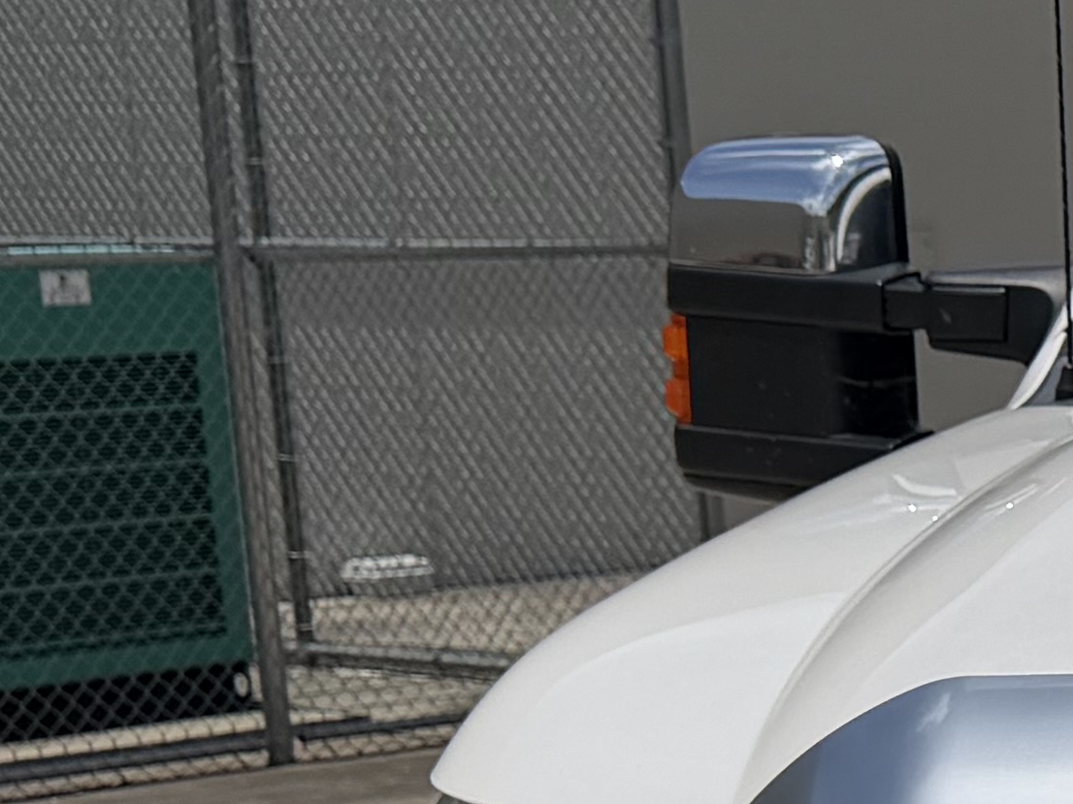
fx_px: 3843
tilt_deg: -11.2
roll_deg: +1.3
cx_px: 2233
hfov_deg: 13.4
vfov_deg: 11.7
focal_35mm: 124
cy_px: 948
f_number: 1.78
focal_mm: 6.76
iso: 80
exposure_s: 1/14286
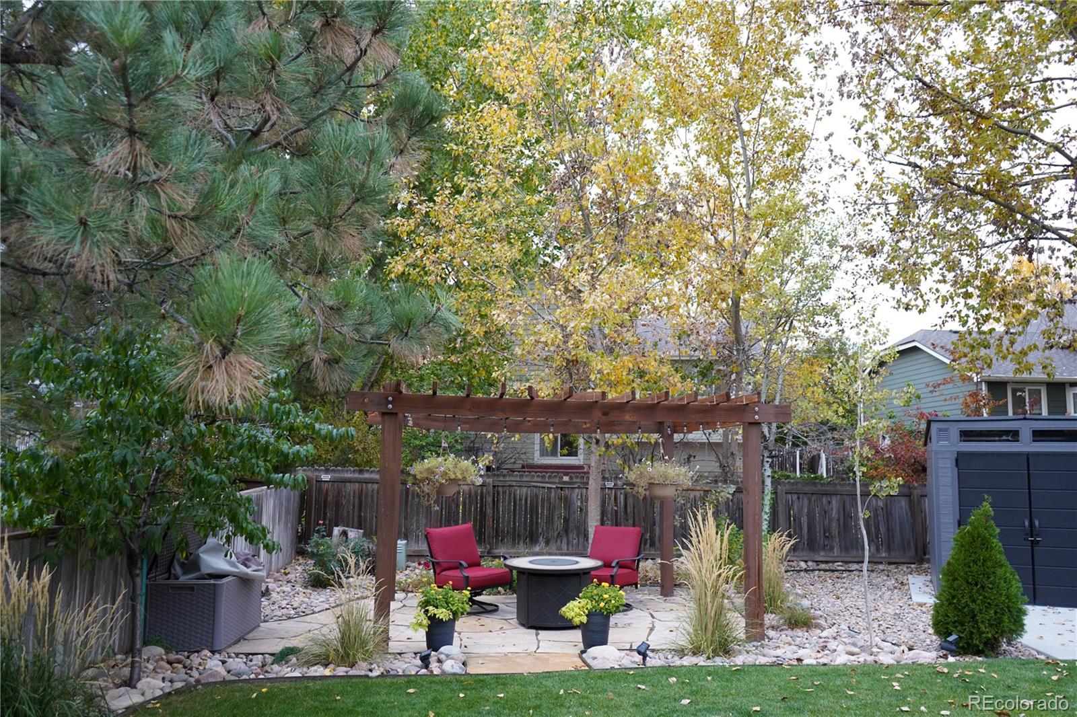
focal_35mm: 28
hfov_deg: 65.5
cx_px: 538
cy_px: 358
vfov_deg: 46.4
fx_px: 837
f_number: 4
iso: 640
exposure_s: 1/160
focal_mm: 28
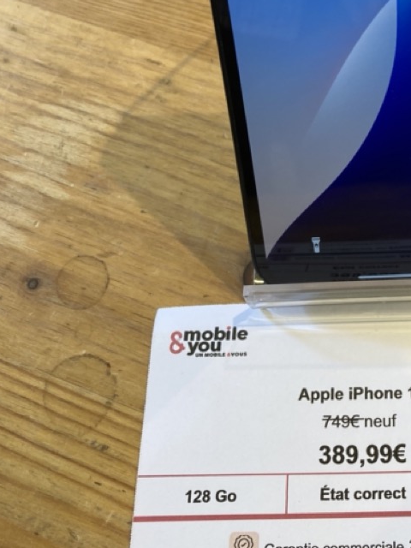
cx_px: 401
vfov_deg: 33.5
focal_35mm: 56
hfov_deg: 25.0
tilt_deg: -58.9
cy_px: 120
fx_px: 887
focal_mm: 3.99
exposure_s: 1/50
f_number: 1.8
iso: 40
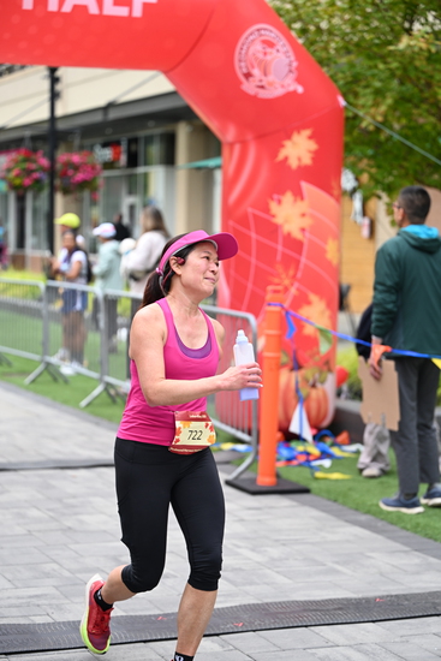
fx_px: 1506
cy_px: 330
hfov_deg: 16.7
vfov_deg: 24.8
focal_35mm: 82
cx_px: 220
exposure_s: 1/2000
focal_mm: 82
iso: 640
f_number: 2.8
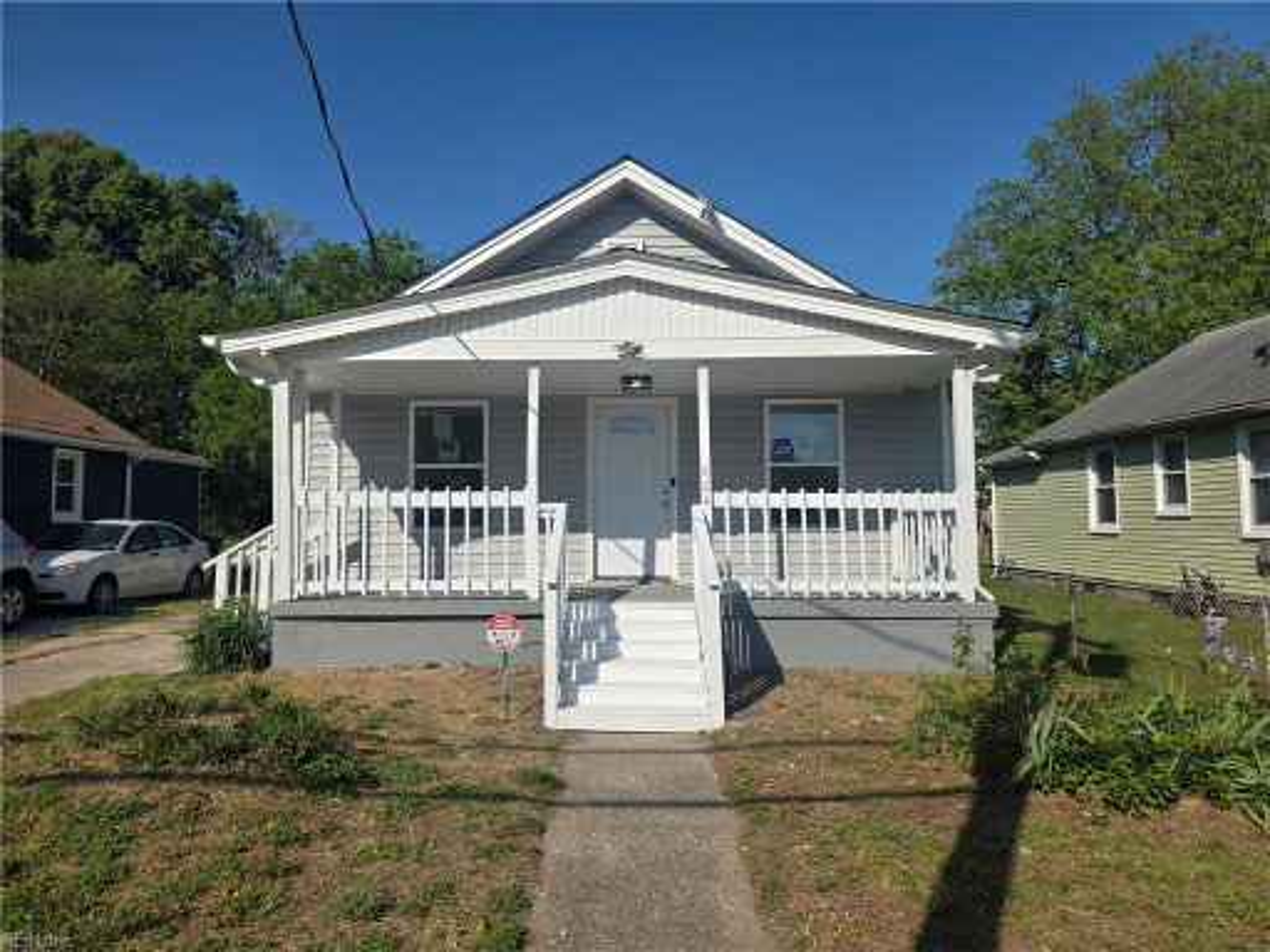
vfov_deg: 58.9
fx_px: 844
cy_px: 476
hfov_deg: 73.9
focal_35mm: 23
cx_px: 635
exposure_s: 1/7944
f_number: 1.7
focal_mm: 6.3
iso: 64
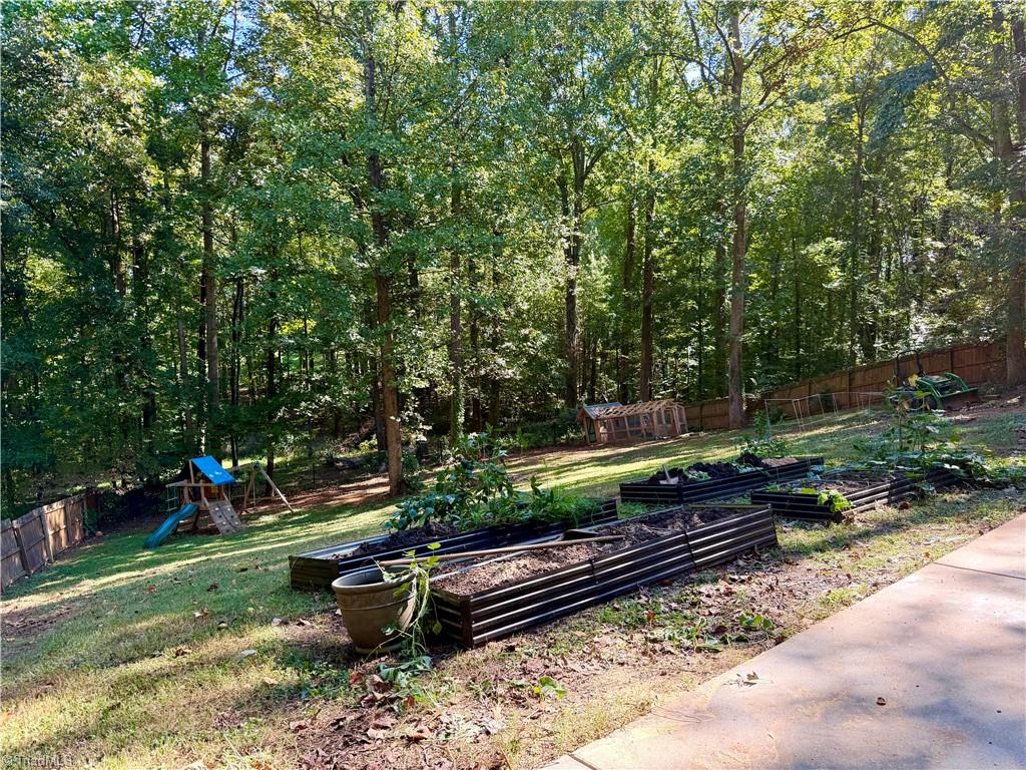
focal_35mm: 24
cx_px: 513
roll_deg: +1.1
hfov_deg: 71.6
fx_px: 711
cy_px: 385
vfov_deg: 56.8
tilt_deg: -3.1
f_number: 1.78
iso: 80
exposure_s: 1/225
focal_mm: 6.76
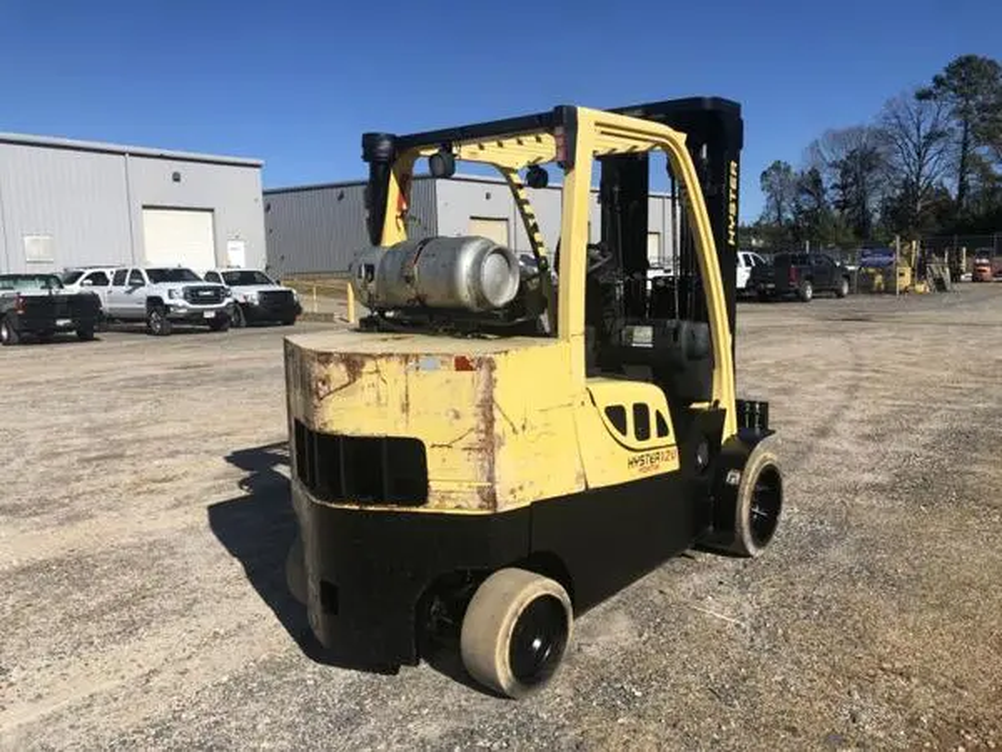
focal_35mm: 28
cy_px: 376
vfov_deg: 49.7
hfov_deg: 63.4
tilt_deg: -7.1
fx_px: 810
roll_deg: +1.8
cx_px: 501
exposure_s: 1/3205
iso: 20
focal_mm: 4
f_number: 1.8
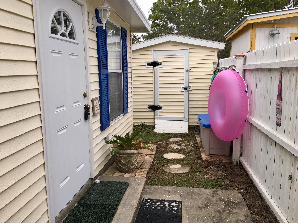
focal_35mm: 29
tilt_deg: -8.3
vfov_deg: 48.2
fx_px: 250
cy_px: 112
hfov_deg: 61.7
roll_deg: +0.5
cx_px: 149
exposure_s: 1/118
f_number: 2.2
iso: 25
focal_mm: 4.15
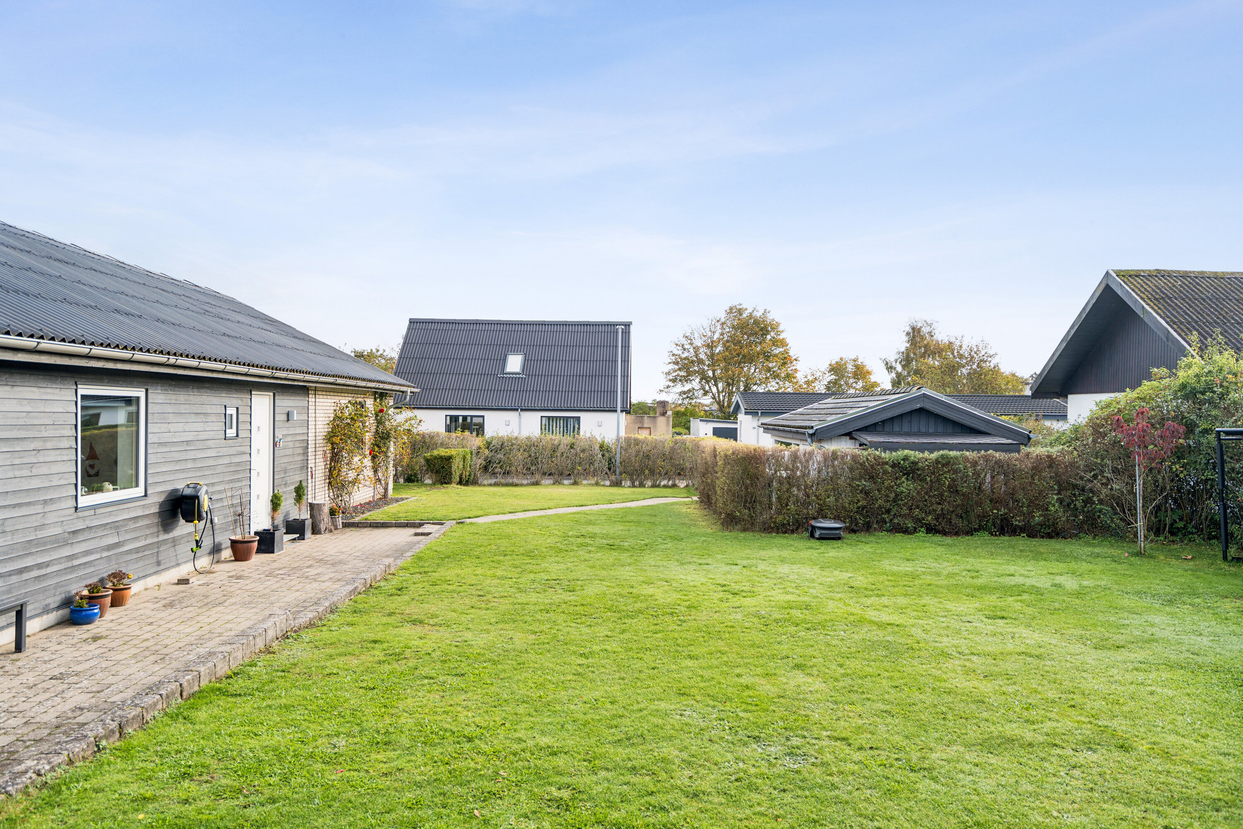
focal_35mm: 26
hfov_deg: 69.4
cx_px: 622
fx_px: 898
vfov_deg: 49.6
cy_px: 414
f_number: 4
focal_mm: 26
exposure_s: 1/320
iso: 160
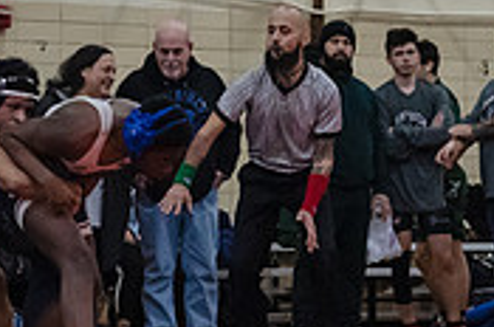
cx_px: 282
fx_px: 2233
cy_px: 114
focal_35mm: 163
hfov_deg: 12.6
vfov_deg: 8.4
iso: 8000
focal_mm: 48
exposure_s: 1/400
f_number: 3.2
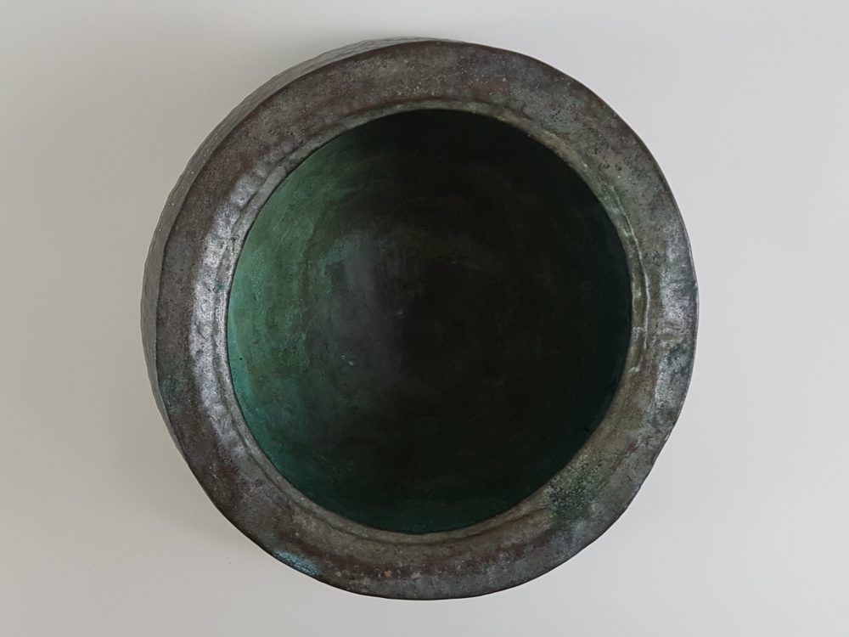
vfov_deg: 53.1
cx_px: 424
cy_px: 318
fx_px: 638
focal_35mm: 26
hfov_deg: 67.3
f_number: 1.7
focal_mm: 4.2
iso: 100
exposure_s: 1/50
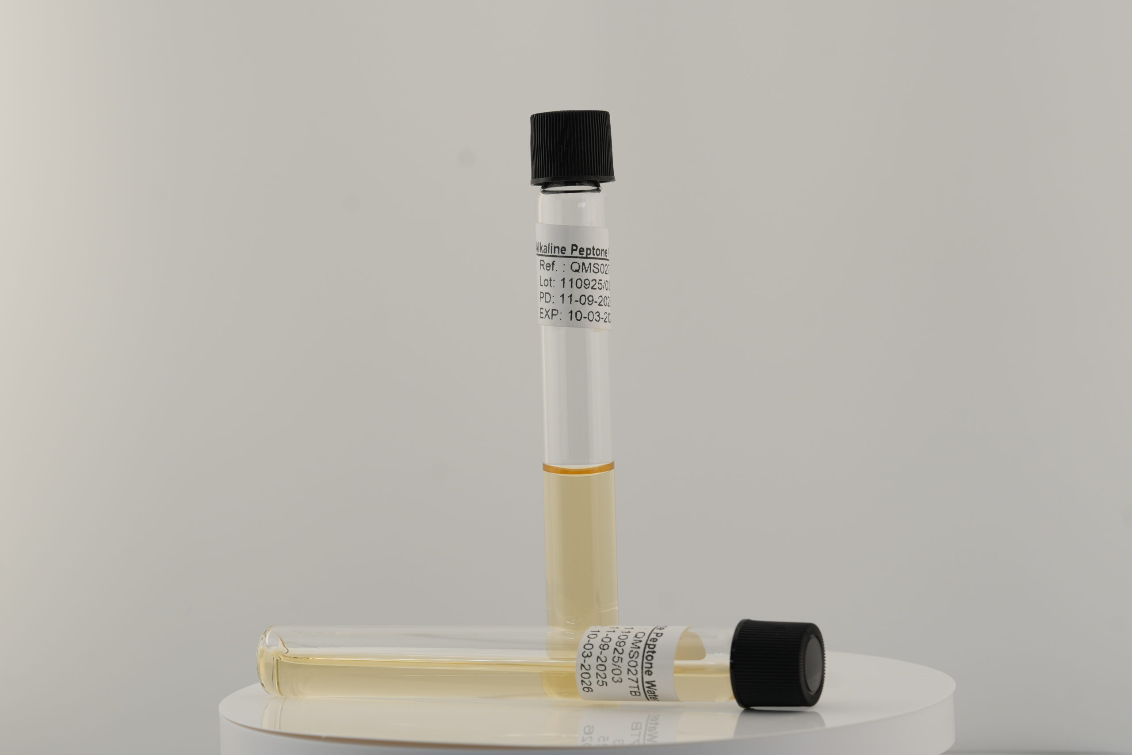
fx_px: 3302
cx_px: 566
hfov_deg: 19.5
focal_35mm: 105
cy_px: 378
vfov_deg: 13.0
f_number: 8
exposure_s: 1/125
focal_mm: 70
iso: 100
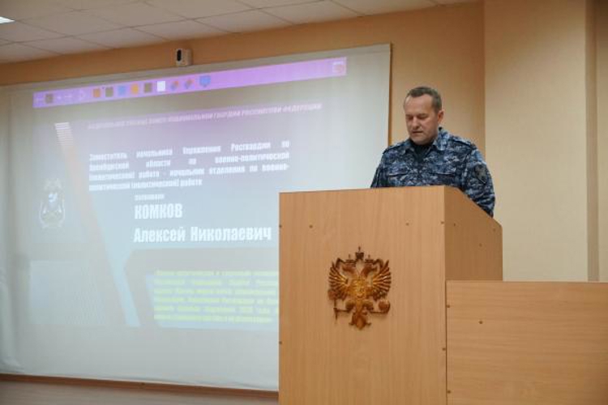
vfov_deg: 21.6
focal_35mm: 63
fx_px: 1064
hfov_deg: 31.9
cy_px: 202
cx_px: 304
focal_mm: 42
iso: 5000
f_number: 5
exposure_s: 1/160
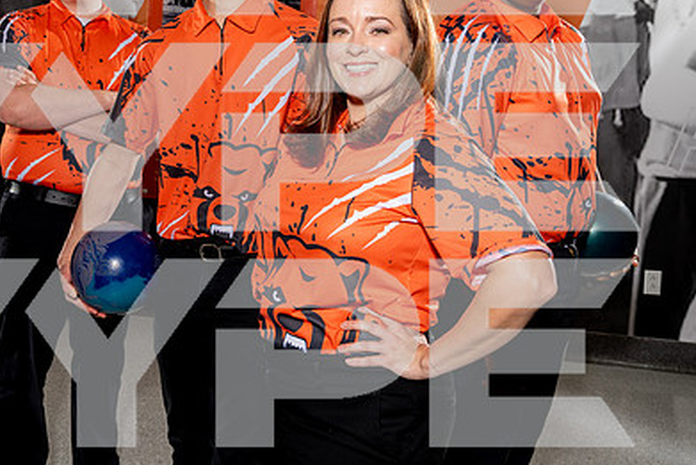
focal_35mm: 46
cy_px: 138
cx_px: 187
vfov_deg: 29.0
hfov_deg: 41.6
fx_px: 890
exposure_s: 1/250
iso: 100
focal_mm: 31
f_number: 7.1
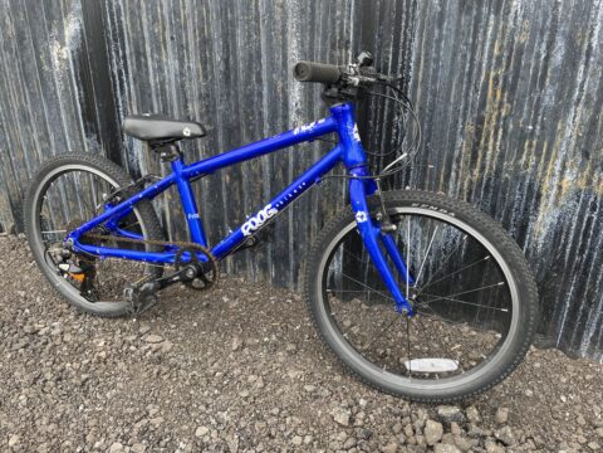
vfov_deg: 53.1
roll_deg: -0.9
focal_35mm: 26
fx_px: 453
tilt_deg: -22.4
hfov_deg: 67.3
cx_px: 302
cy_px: 226
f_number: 1.6
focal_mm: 4.2
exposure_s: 1/144
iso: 32
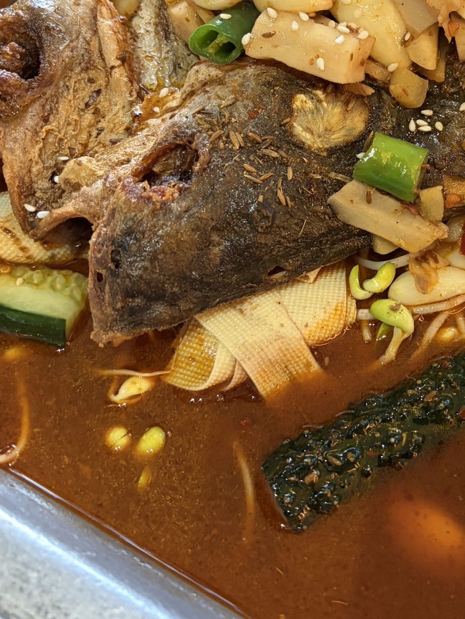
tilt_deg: -54.5
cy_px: 198
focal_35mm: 48
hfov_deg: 29.2
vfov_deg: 39.1
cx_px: 405
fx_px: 859
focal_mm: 5.96
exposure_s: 1/60
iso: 320
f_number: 1.6
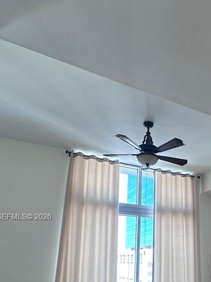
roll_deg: +0.2
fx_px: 260
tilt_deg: +10.4
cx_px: 193
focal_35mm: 32
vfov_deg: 53.7
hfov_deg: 40.5
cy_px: 218
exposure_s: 1/120
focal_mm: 2.22
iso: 80
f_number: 2.2
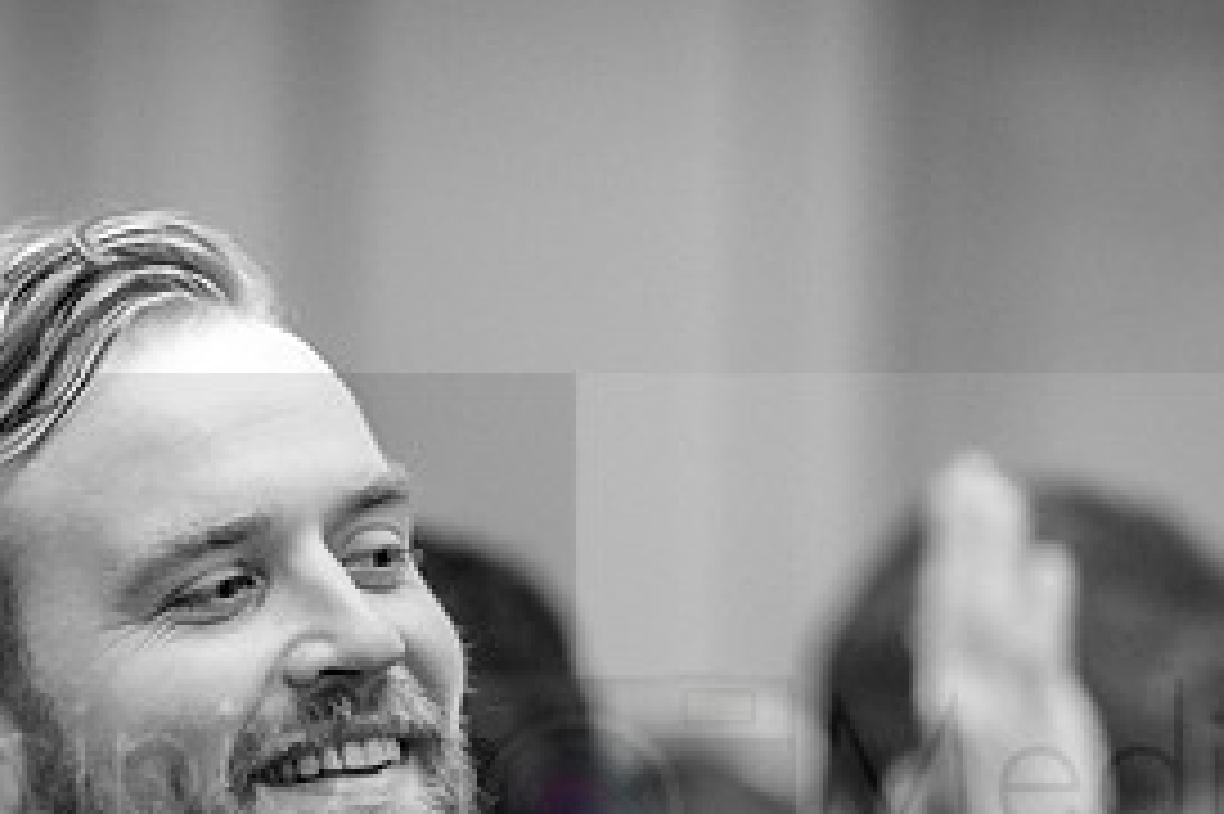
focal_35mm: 451
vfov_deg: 3.0
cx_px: 654
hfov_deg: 4.6
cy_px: 758
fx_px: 15324
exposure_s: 1/60
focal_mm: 200
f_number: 2.8
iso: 6400
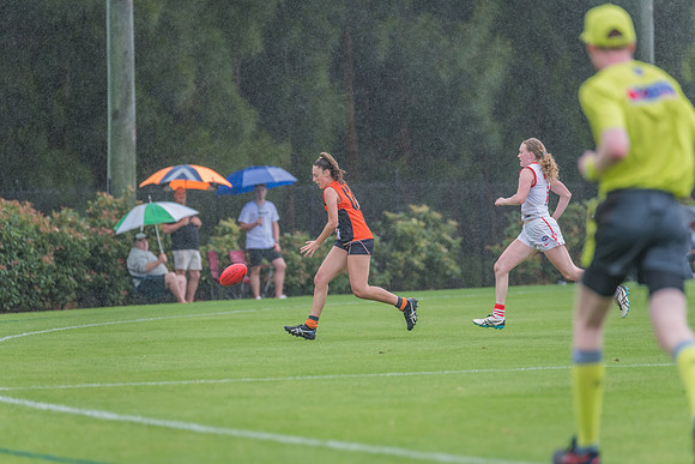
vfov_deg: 4.6
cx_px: 348
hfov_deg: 6.9
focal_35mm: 300
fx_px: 5793
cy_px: 232
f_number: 4
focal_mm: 300
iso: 800
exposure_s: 1/2000
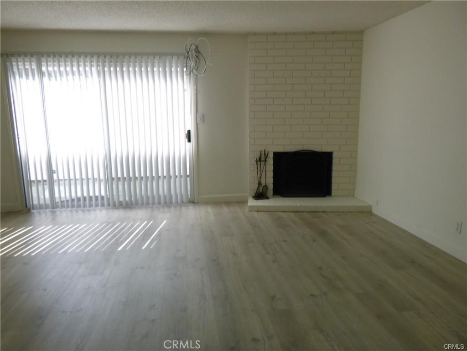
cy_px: 176
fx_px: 337
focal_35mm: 25
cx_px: 234
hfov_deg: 69.4
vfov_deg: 54.9
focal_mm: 4.5
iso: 100
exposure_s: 1/60
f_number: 3.9
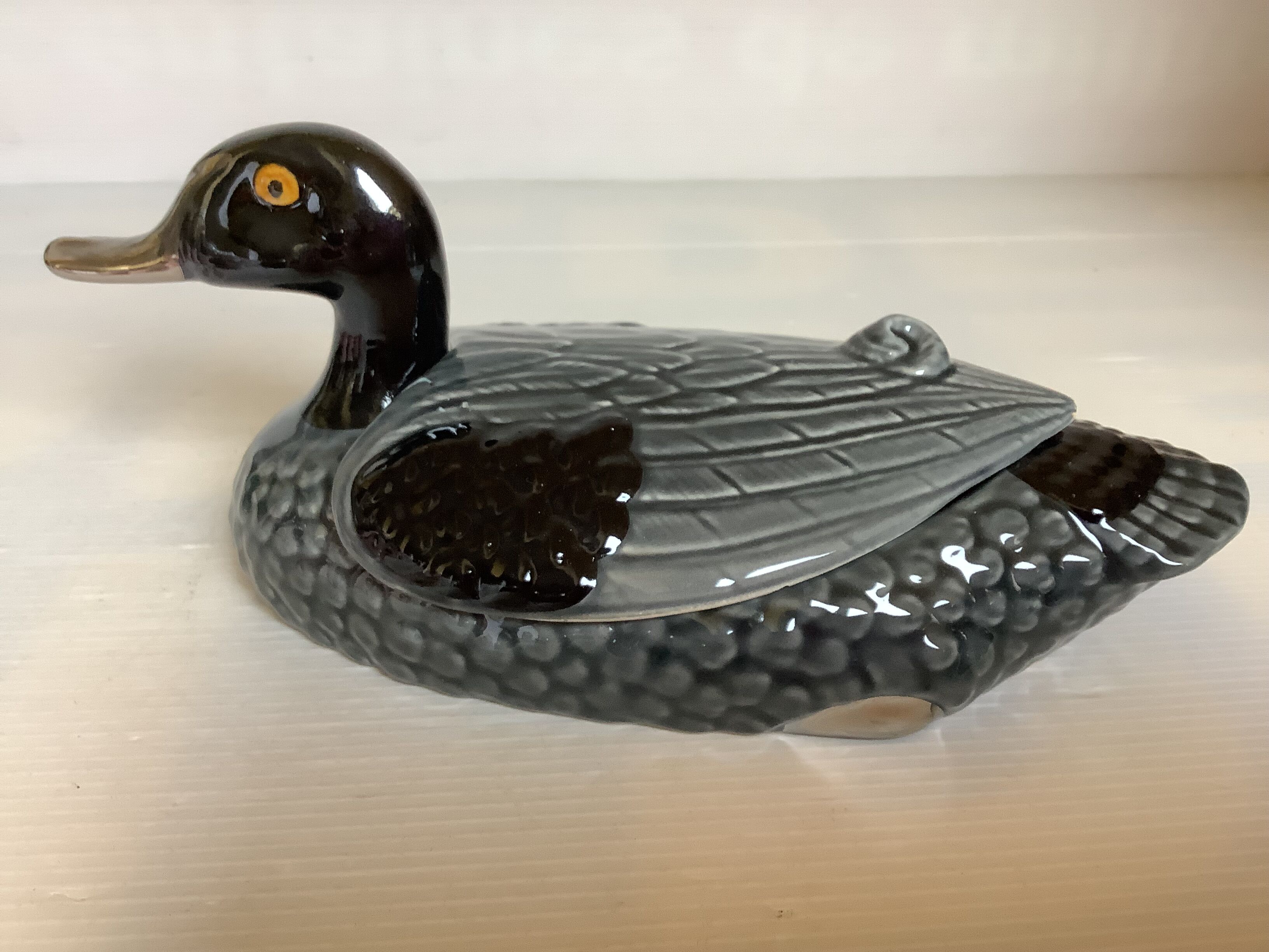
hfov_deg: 58.4
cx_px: 634
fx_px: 1136
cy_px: 476
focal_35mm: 31
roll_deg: -0.5
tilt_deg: -28.3
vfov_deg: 45.4
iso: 160
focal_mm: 3.3
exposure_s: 1/50
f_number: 2.4
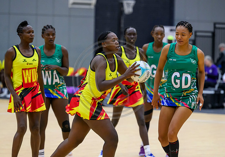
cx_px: 114
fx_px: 1178
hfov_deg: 10.9
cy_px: 85
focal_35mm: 186
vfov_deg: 7.6
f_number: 3.2
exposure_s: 1/1000
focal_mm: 145
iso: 4000
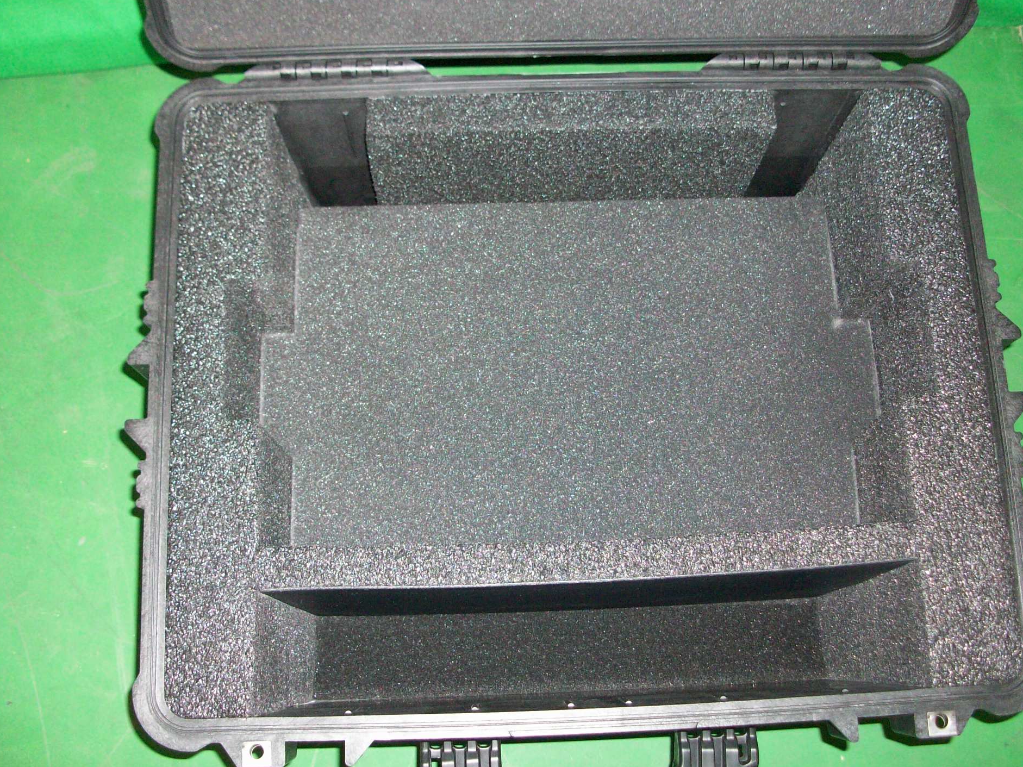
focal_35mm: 37
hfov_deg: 50.1
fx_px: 1093
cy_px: 377
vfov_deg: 38.7
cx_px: 551
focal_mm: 5.7
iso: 160
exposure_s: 1/60
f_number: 2.8
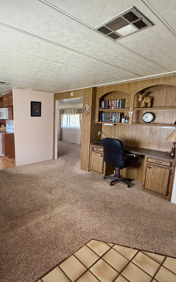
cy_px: 141
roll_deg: -0.4
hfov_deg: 57.7
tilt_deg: -8.6
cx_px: 52
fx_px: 153
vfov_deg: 85.1
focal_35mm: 20
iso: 320
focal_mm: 2.22
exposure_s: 1/121
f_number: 2.2
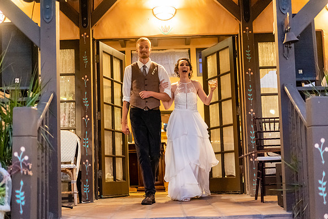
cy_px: 105
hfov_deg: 32.2
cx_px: 164
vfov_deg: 21.8
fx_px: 569
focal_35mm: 62
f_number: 1.8
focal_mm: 55
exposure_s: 1/200
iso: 2500
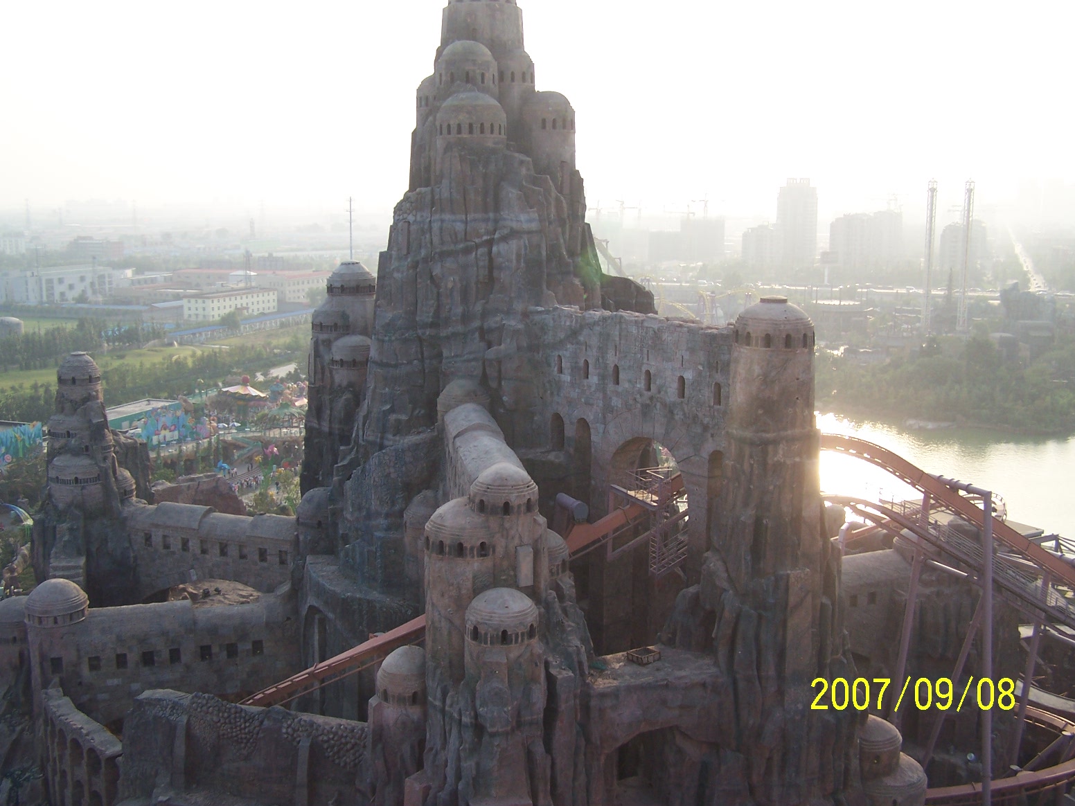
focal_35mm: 38
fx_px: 1180
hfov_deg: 49.0
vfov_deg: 37.7
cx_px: 538
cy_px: 403
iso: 80
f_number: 2.8
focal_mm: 6.3
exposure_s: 1/350
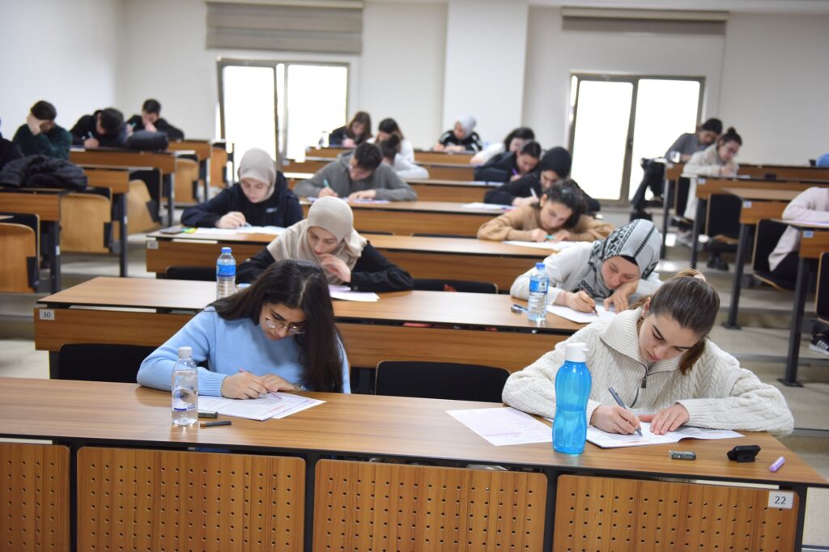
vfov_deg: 35.0
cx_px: 414
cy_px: 276
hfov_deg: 50.7
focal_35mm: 38
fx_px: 875
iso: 1600
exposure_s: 1/160
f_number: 2.8
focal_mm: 38
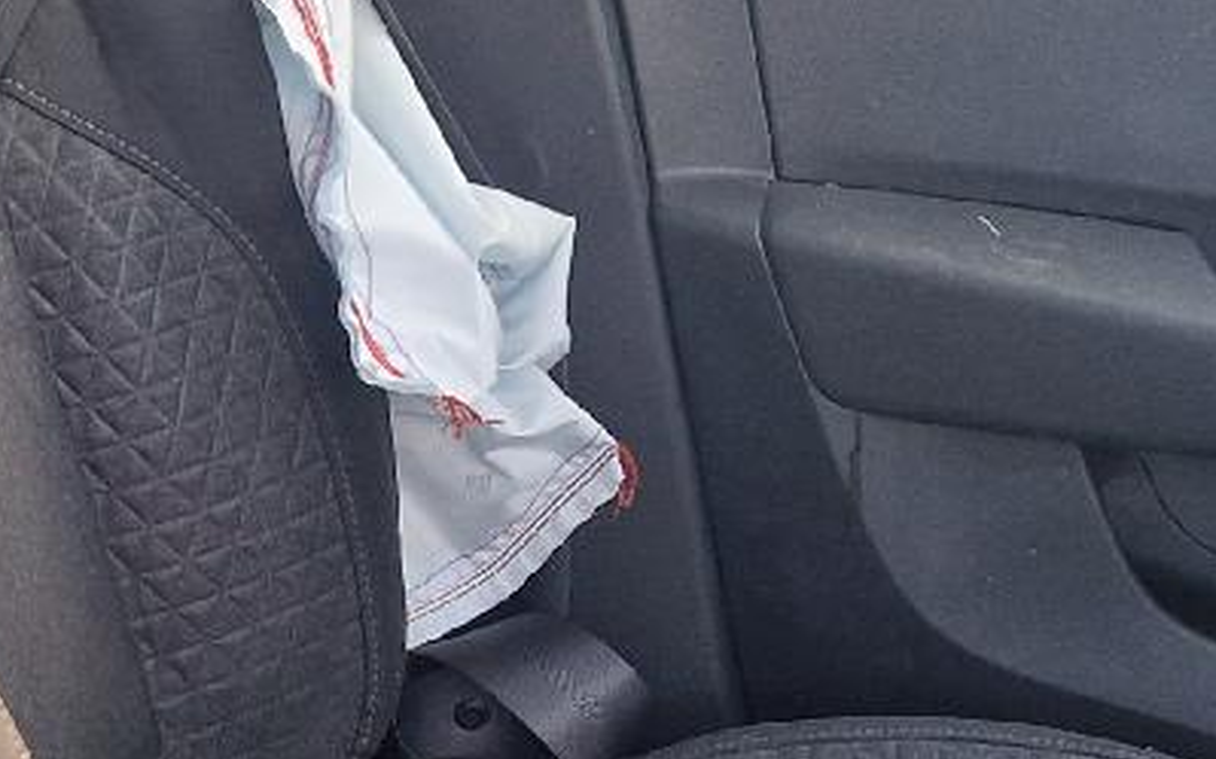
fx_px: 3644
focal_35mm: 110
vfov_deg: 11.7
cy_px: 875
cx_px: 414
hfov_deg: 18.9
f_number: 1.8
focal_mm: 5.4
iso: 80
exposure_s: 1/182
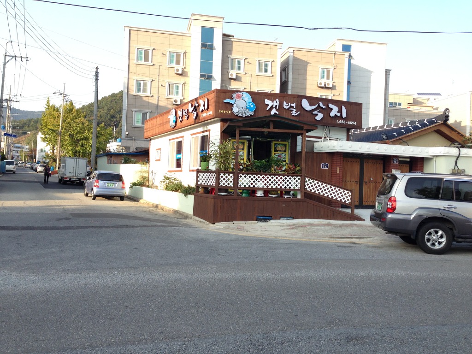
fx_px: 450
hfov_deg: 55.4
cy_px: 177
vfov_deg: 42.9
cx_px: 236
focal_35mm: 33
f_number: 2.4
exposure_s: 1/306
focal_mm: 4.12
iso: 50
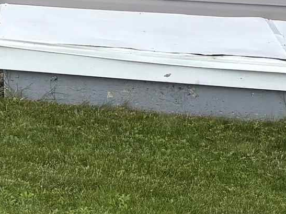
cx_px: -462
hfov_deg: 10.8
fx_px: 1206
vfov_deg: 9.4
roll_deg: +0.6
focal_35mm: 146
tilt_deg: +3.3
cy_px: -232
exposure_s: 1/2747
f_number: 1.6
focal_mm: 5.96
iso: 50
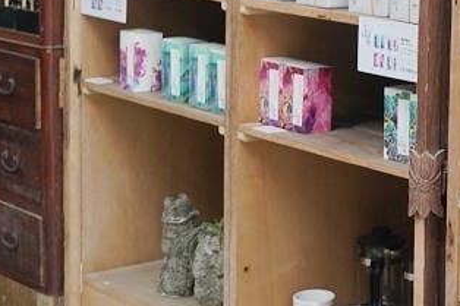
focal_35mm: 107
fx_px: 1366
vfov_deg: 12.6
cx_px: 817
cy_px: -22
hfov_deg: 16.2
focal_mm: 28
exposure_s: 1/160
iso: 1600
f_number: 3.5
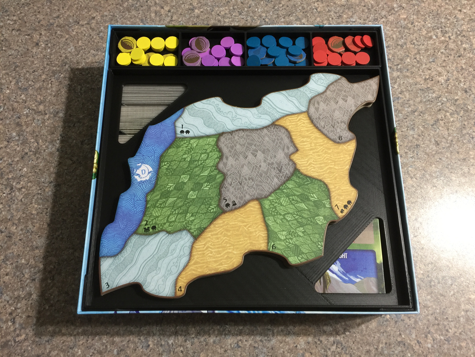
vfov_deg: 48.2
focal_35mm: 29
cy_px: 178
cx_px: 238
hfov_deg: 61.7
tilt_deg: -73.2
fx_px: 398
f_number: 2.2
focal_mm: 4.15
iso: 80
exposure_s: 1/17
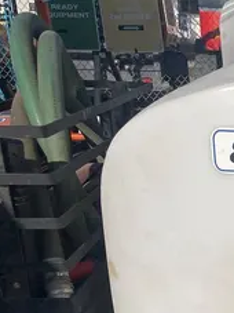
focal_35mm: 84
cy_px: 425
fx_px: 758
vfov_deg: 20.8
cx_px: 377
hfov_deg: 15.8
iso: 50
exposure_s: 1/10753
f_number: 1.6
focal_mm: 4.2
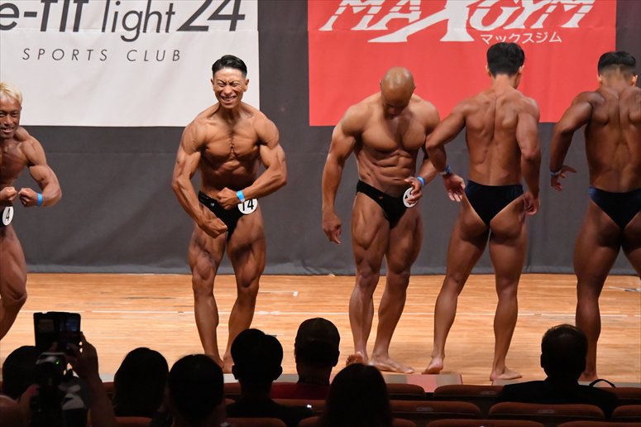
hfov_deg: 9.2
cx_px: 320
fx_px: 4004
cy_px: 214
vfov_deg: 6.1
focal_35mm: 225
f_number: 5.6
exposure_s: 1/400
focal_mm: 150
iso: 11400
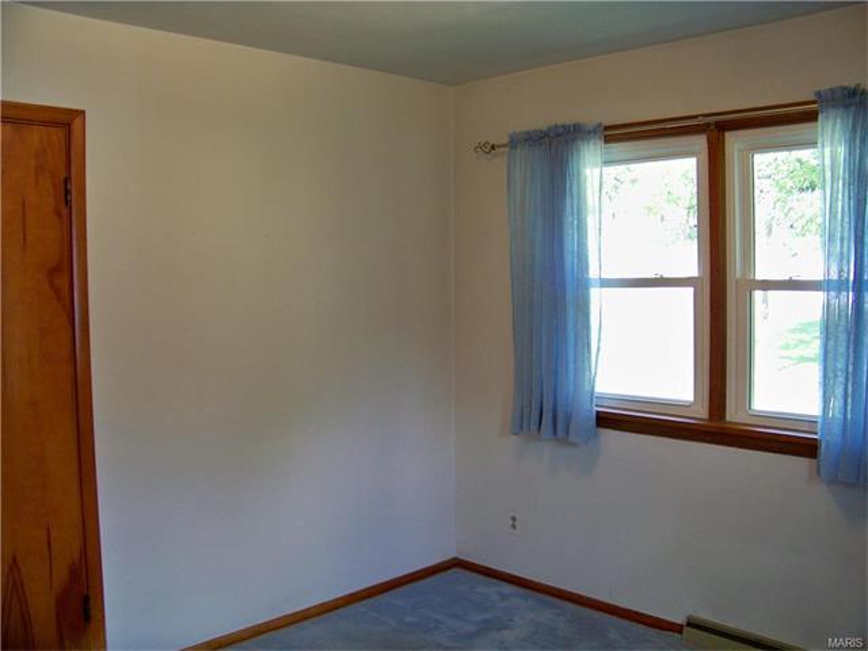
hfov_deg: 55.4
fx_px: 827
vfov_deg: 42.9
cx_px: 434
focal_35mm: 33
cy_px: 326
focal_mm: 5.85
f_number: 2.8
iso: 125
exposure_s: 1/30
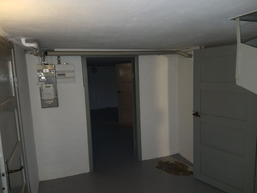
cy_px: 96
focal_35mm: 26
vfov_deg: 53.1
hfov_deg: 67.3
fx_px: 193
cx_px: 128
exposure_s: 1/25
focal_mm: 3.98
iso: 250
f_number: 1.8
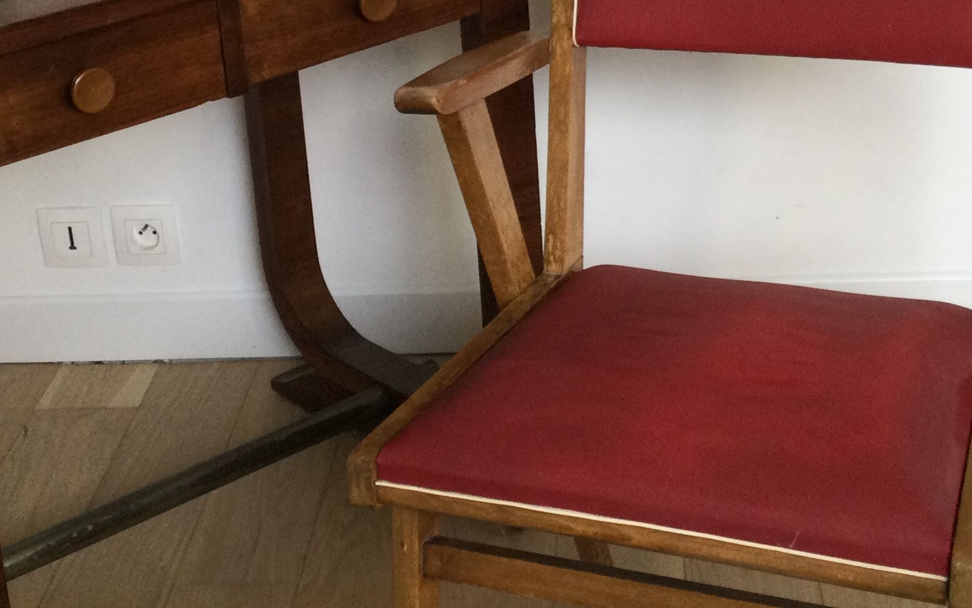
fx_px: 1828
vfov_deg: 18.7
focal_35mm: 69
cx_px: 465
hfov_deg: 29.8
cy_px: 148
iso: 40
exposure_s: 1/33
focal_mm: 3.3
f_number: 2.4
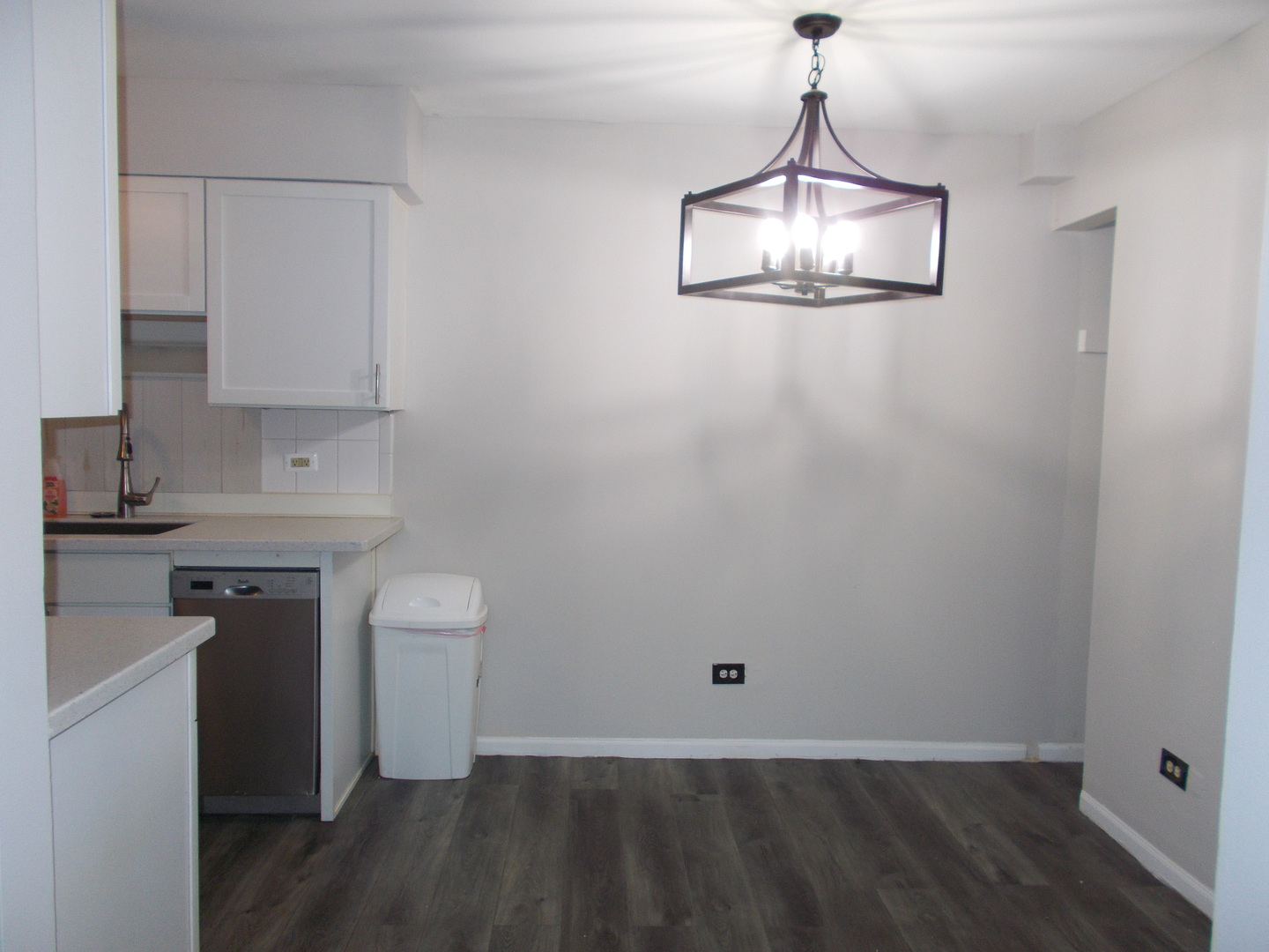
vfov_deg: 53.1
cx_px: 634
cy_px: 476
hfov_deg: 67.3
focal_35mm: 26
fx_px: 953
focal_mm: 4.6
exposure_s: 1/25
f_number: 3.2
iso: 125
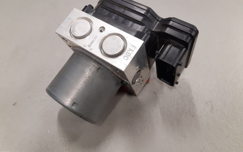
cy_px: 60
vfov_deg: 44.3
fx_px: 185
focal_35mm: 28
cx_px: 121
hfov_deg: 66.5
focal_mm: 3.93
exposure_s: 1/50
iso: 160
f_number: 1.7
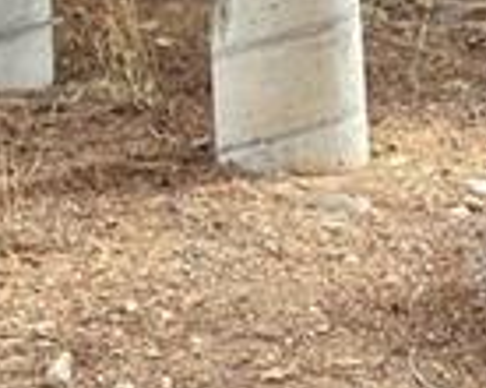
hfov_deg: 8.8
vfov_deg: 6.5
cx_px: 211
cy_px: -681
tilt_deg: +9.3
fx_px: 3174
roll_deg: +3.5
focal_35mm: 221
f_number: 1.8
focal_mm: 4.25
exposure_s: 1/449
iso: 32
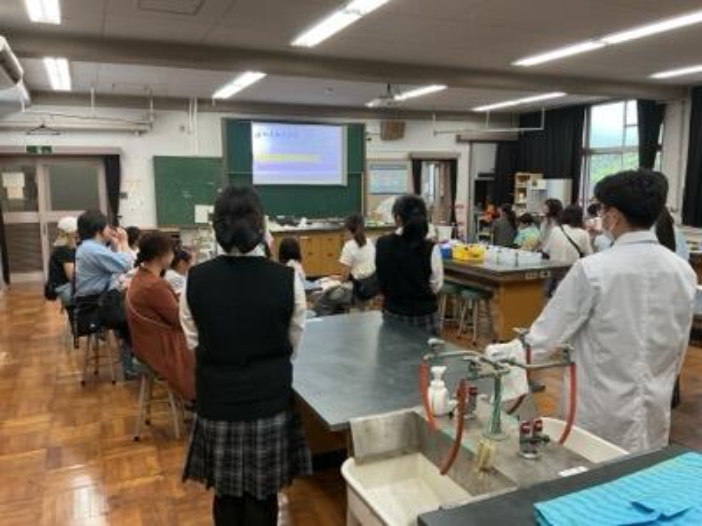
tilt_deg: -8.0
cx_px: 351
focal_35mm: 29
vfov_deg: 48.2
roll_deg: +1.5
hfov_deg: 61.7
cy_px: 263
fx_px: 588
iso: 80
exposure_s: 1/60
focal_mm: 3
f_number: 1.8
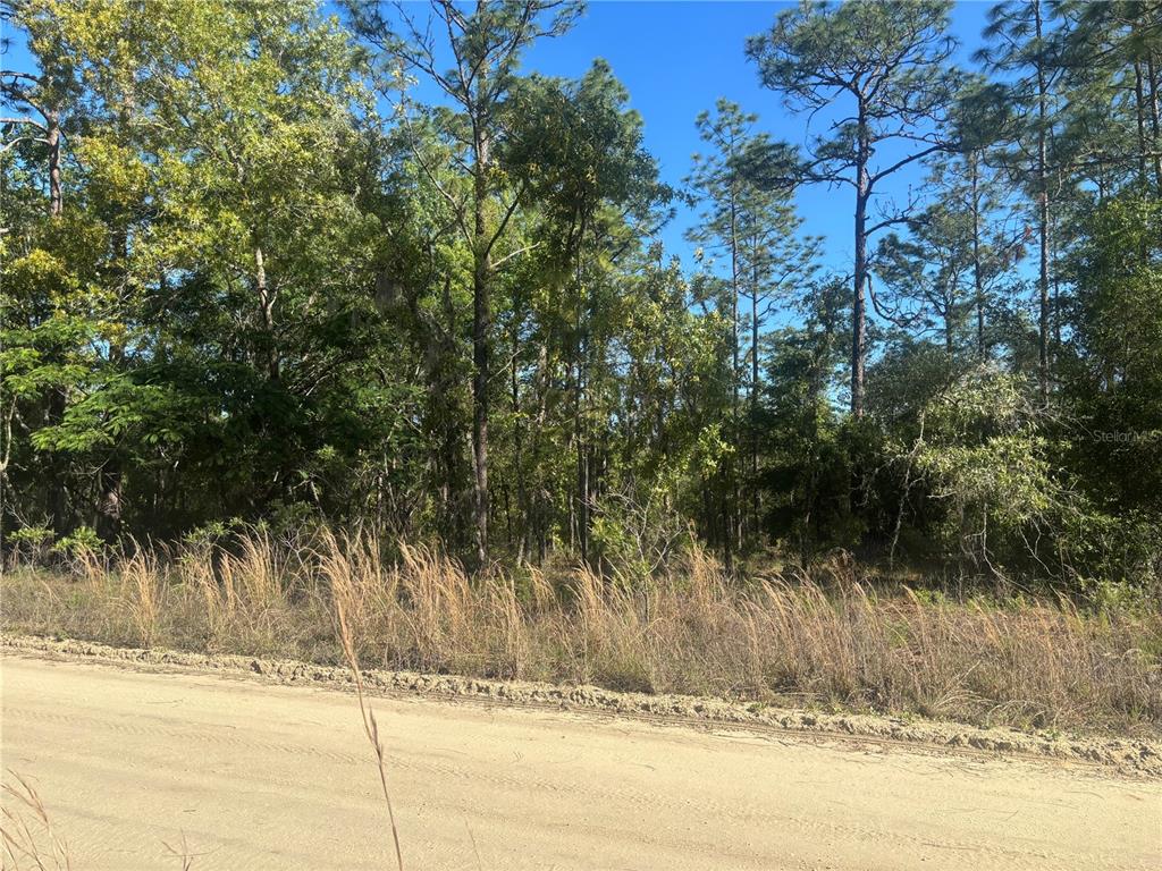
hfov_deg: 67.3
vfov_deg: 53.1
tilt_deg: +3.2
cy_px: 436
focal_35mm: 26
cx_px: 581
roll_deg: -0.1
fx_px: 873
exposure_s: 1/1984
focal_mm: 5.96
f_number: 1.6
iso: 50
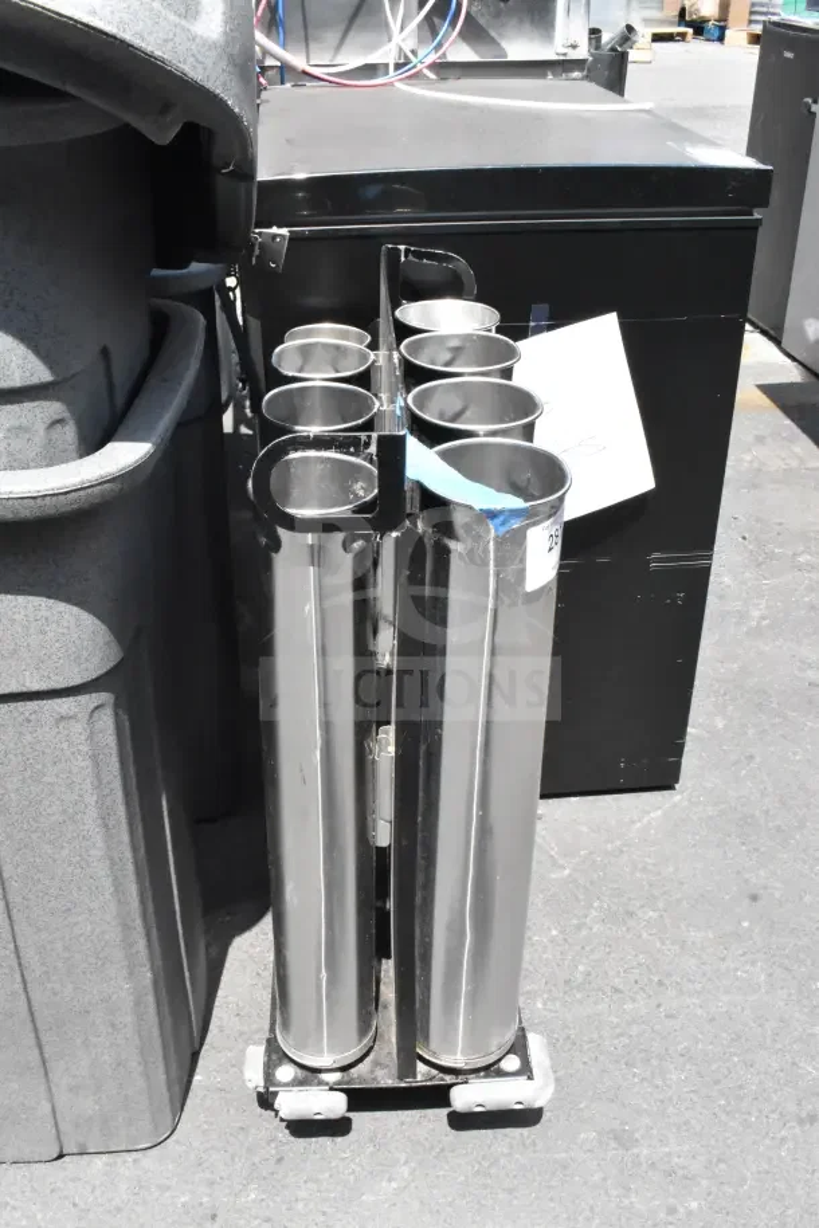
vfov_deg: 57.2
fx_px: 1126
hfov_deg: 40.0
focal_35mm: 33
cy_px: 614
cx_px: 410
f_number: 18
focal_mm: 22
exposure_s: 1/1250
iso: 6400
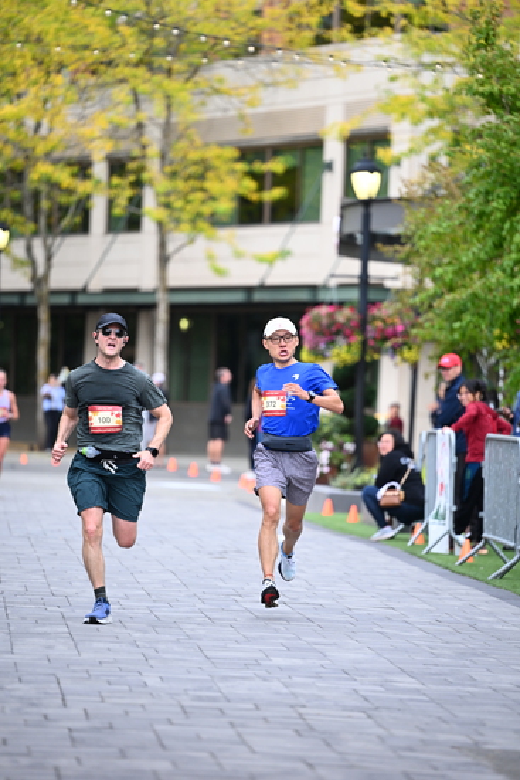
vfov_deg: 11.7
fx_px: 3789
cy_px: 390
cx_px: 260
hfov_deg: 7.9
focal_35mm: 175
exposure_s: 1/1600
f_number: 2.8
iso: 1000
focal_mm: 175
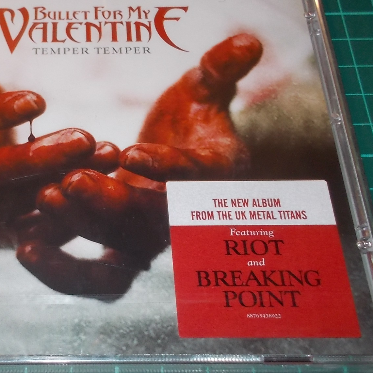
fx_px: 622
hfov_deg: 32.6
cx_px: 79
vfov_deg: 33.4
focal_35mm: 51
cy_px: 195
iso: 200
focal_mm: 4.1
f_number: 3.3
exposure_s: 1/30
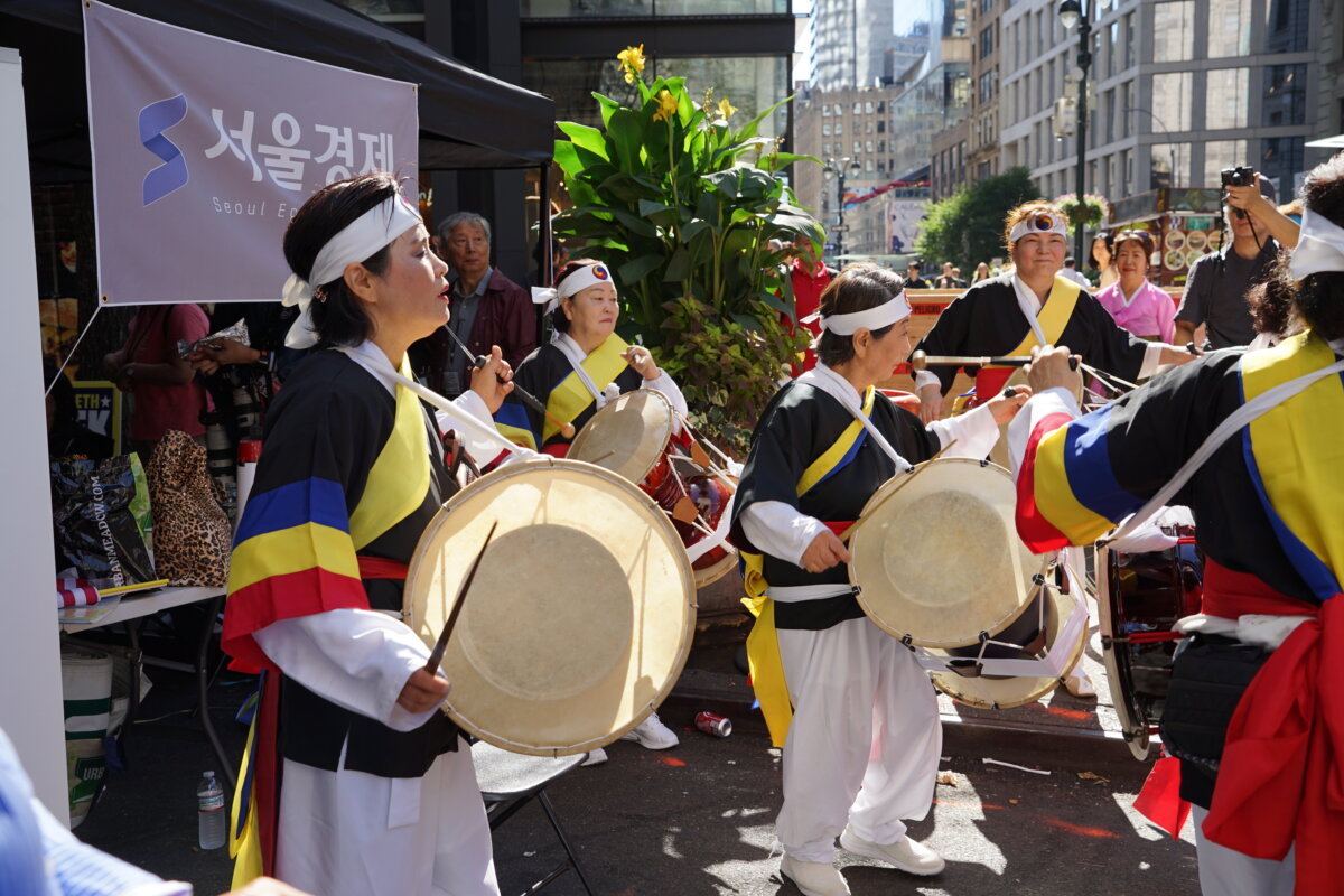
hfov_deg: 54.4
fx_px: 1307
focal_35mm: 35
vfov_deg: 37.9
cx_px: 672
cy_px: 448
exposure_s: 1/160
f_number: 5.6
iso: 125
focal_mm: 35
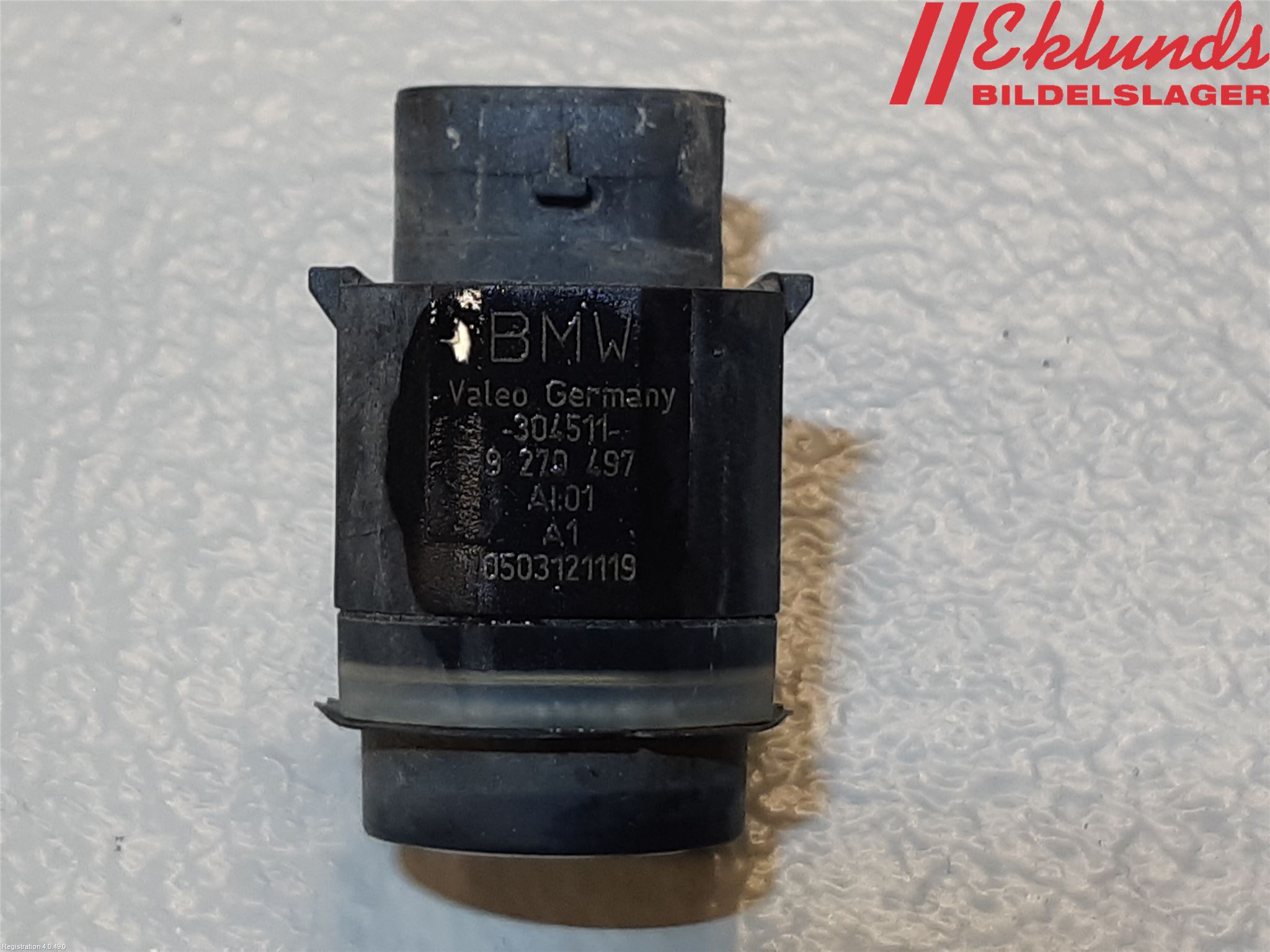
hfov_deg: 67.3
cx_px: 635
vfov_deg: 53.1
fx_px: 954
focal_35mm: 26
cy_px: 476
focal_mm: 3.93
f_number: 1.7
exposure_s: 1/50
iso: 40
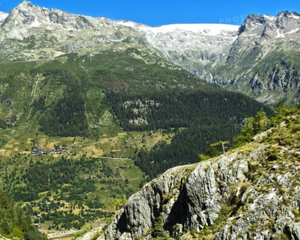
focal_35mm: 42
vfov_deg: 35.7
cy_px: 113
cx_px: 113
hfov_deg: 43.5
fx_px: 373
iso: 200
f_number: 9
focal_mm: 31
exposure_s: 1/500
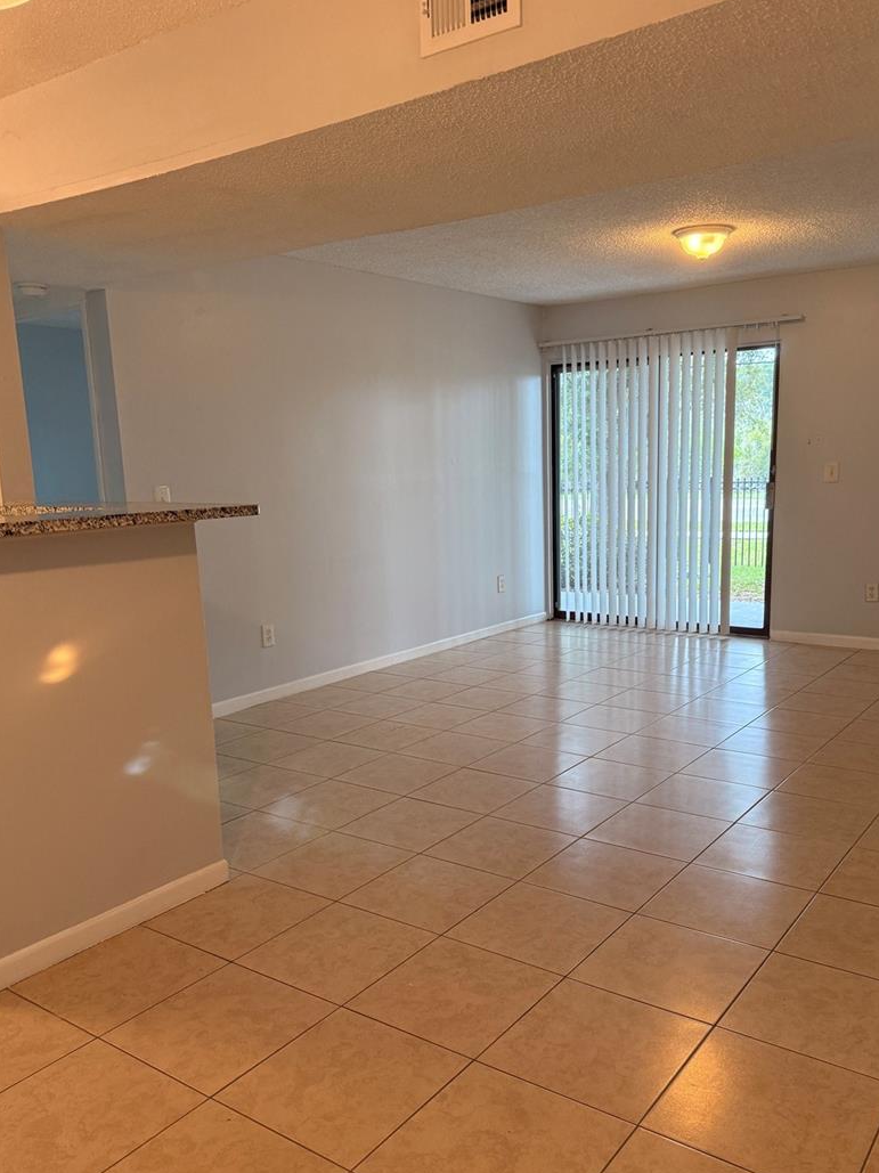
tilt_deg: -9.4
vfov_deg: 63.4
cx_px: 490
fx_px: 949
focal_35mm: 28
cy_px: 629
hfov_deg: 49.6
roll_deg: +2.1
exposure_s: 1/154
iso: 200
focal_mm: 6.76
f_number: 1.78
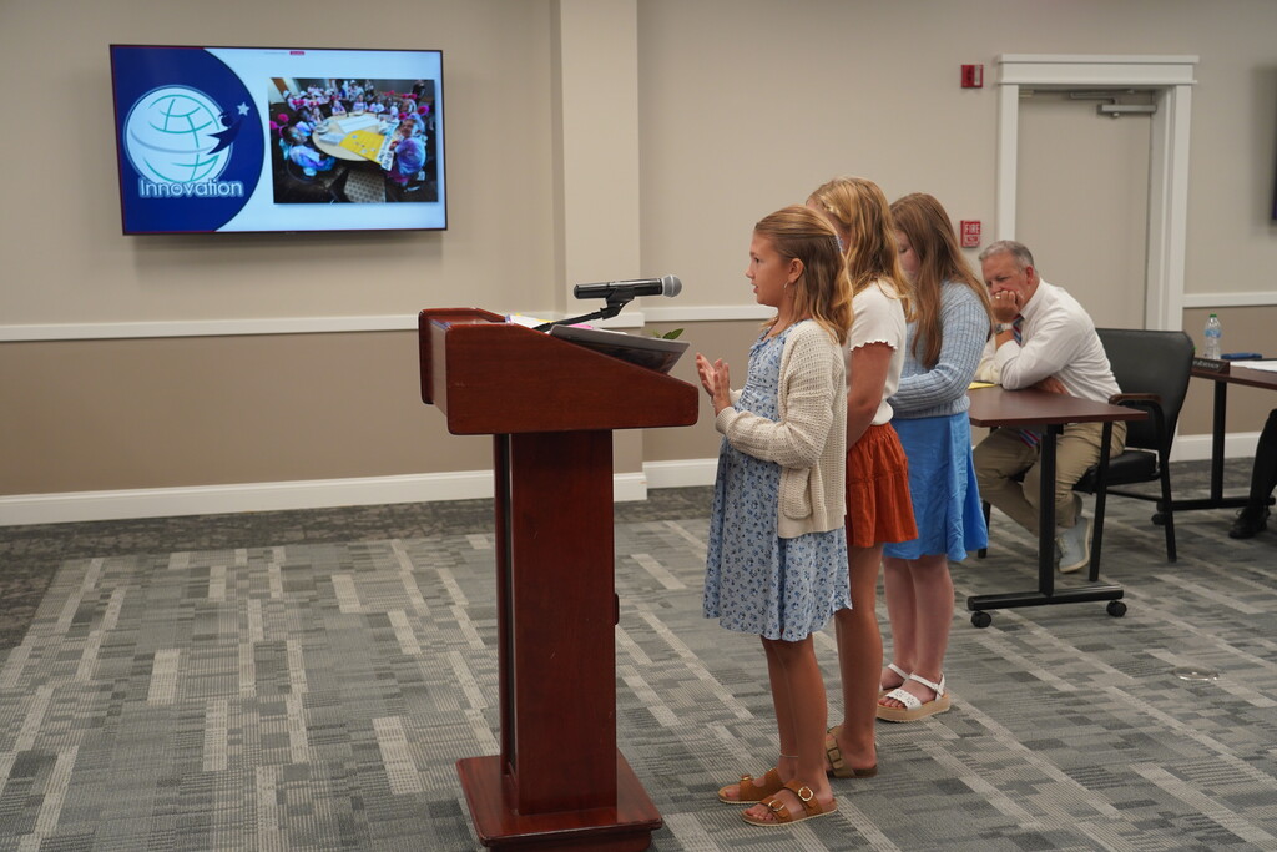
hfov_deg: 47.4
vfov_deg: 32.6
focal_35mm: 41
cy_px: 426
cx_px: 638
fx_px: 1454
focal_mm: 41
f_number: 4
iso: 800
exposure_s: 1/160
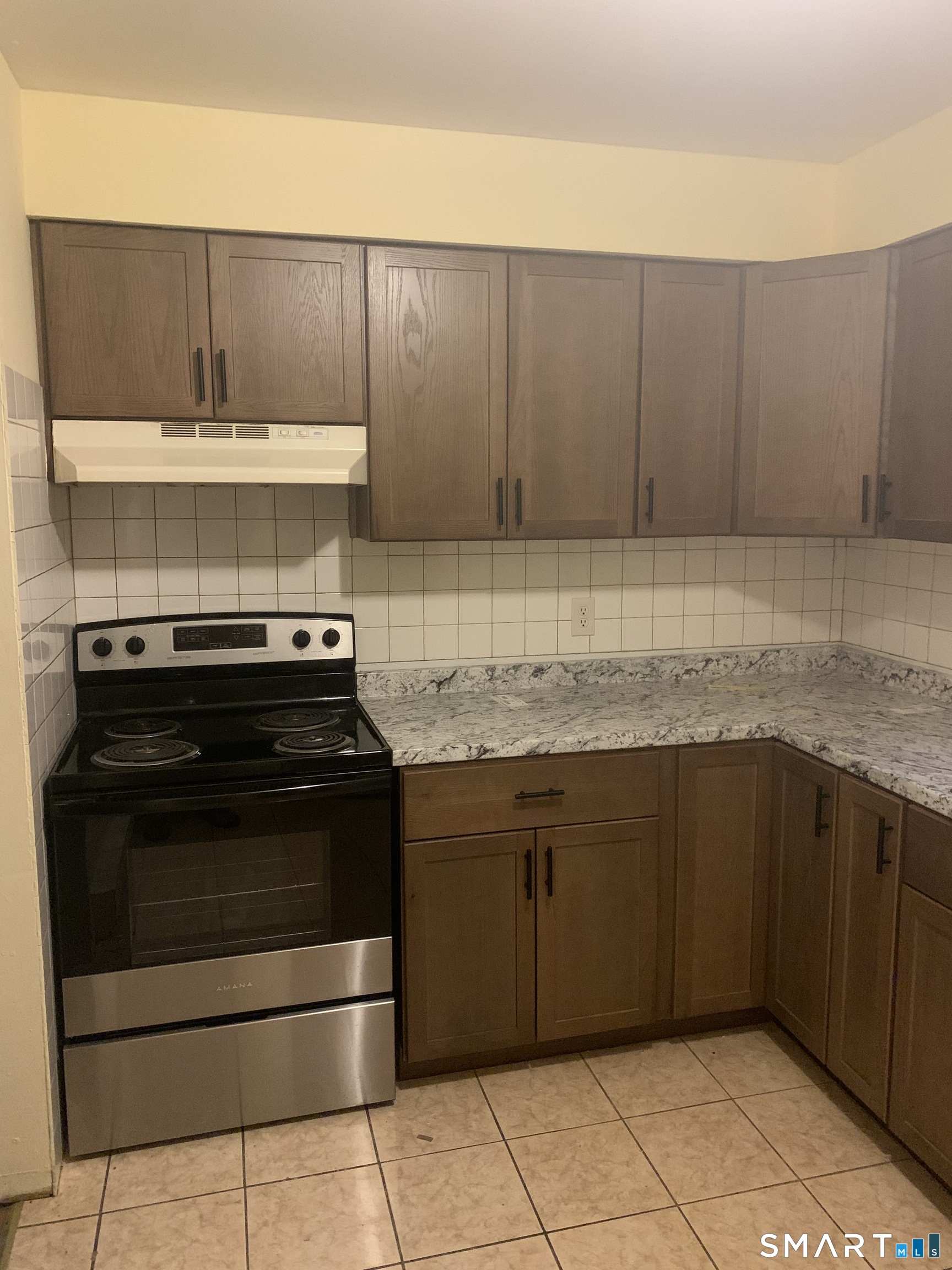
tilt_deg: -7.4
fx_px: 953
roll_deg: +0.6
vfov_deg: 67.3
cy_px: 635
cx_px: 476
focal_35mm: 26
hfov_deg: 53.1
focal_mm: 4.25
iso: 640
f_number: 1.8
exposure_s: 1/30
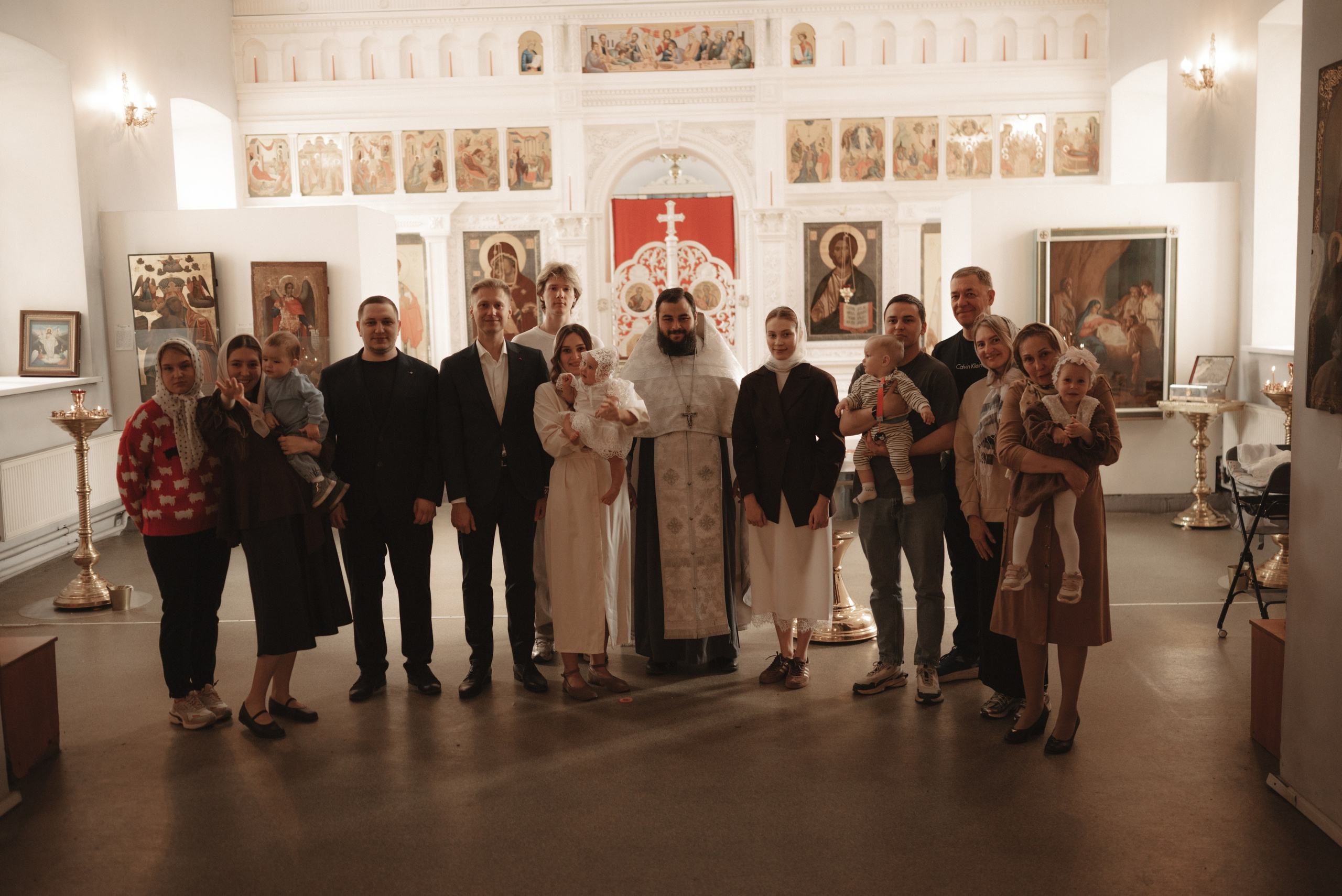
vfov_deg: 37.5
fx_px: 1321
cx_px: 671
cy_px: 448
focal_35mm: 35
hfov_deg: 53.9
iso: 640
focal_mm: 35
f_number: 1.8
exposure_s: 1/200
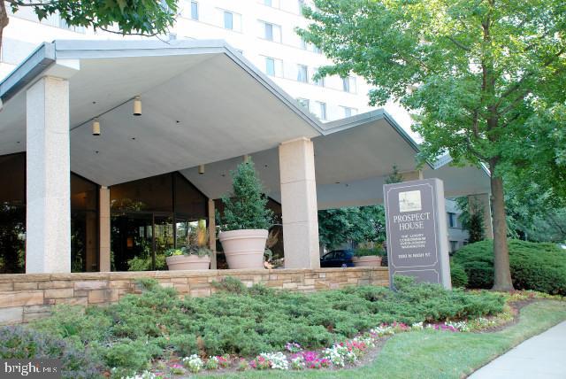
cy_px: 190
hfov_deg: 49.5
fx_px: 614
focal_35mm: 39
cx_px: 283
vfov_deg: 34.3
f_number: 5
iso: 400
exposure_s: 1/100
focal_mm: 26
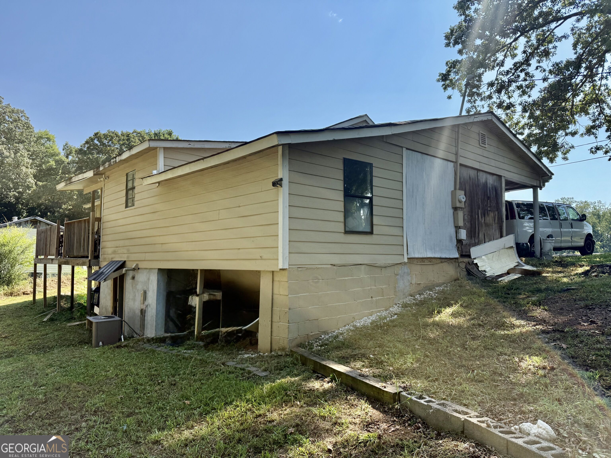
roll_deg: +0.3
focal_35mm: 24
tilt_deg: +4.5
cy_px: 229
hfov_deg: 71.6
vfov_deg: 56.8
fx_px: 424
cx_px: 306
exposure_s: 1/3584
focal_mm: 6.76
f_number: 1.78
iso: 100
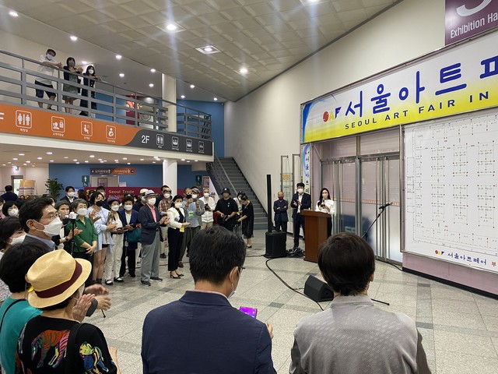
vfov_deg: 53.1
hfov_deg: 67.3
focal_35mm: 26
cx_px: 249
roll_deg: +0.4
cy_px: 187
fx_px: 374
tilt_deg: -2.1
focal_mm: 4.25
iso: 160
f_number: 1.8
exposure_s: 1/60
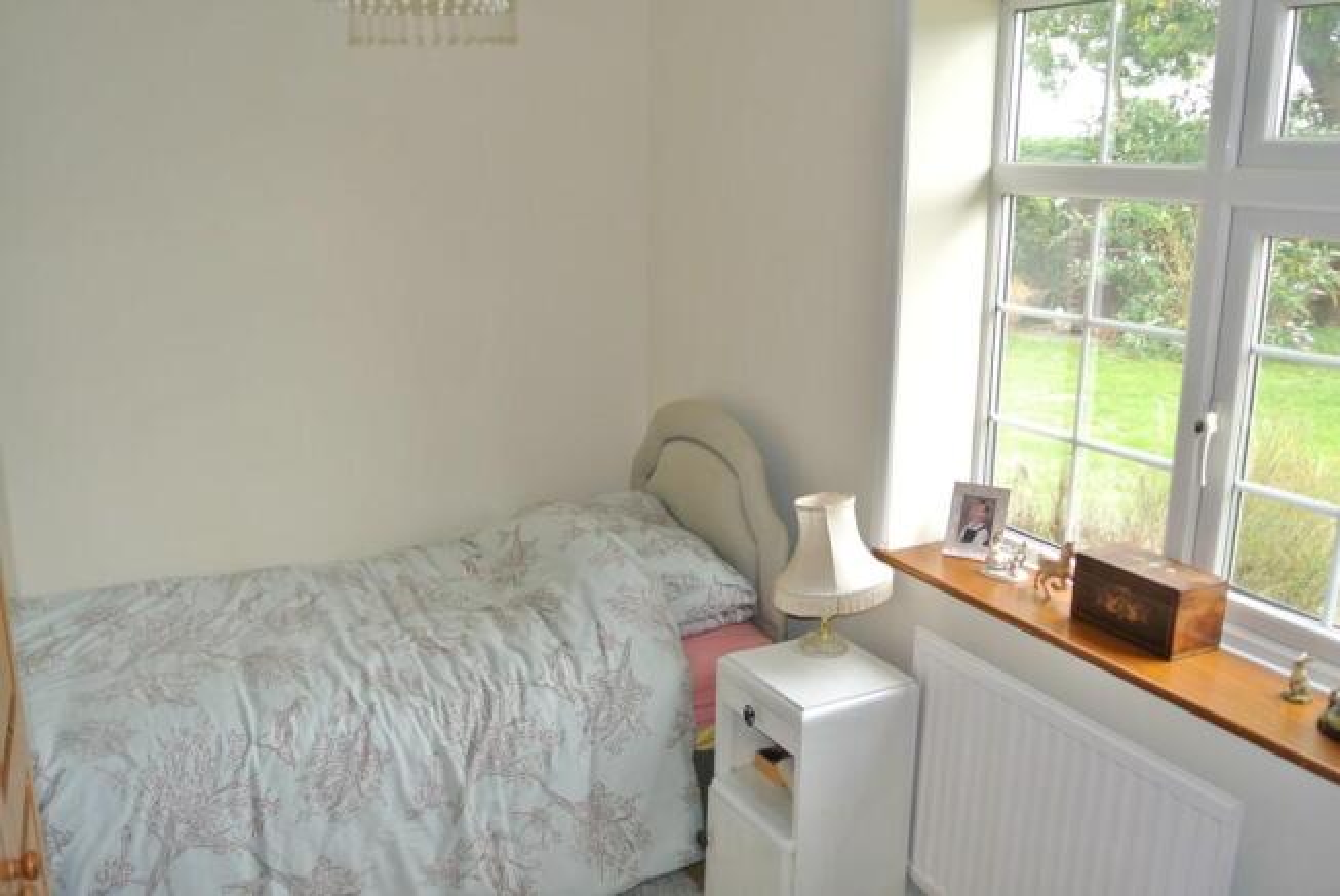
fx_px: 1155
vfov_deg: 42.4
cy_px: 448
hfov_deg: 60.2
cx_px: 670
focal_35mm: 31
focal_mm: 11.8
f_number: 3.8
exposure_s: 1/60
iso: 250
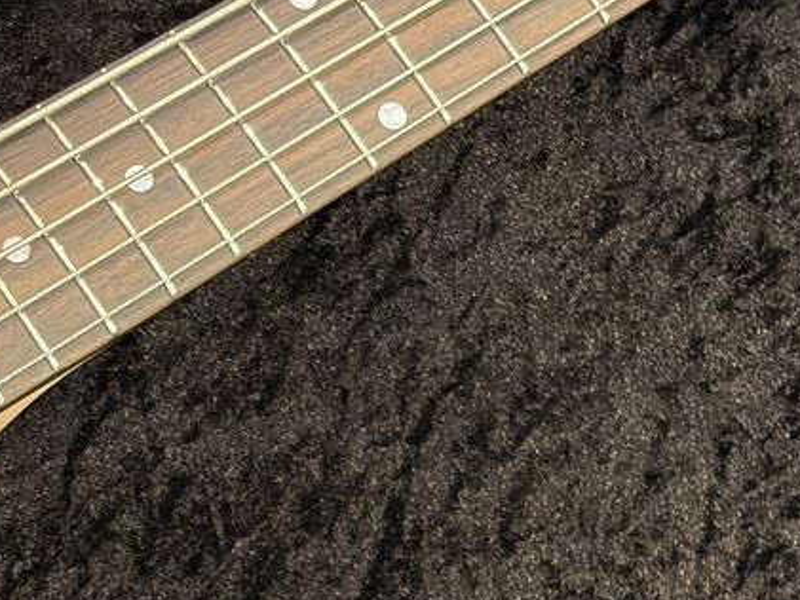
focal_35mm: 158
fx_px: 3653
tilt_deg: -70.0
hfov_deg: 12.0
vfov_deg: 9.3
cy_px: 623
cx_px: -331
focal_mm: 5.96
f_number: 1.6
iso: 125
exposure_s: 1/40
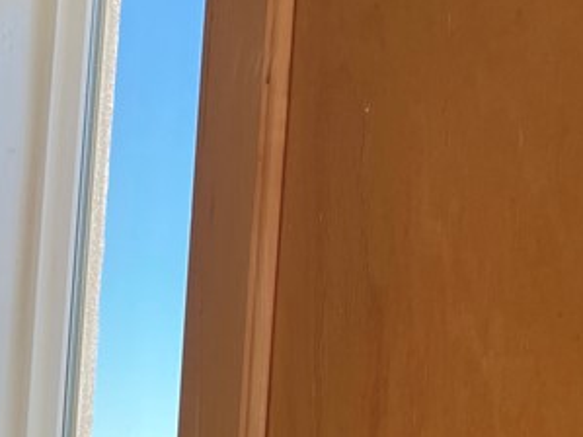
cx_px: -156
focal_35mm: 89
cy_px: 552
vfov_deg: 15.8
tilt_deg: -1.4
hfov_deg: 20.3
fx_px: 1498
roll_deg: -2.7
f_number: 1.6
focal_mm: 4.2
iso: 32
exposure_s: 1/360
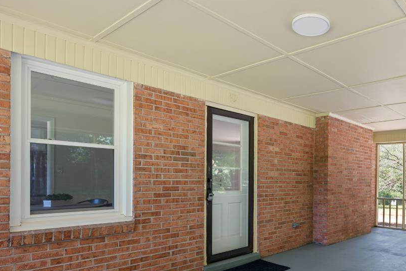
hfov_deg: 64.7
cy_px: 180
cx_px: 310
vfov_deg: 48.7
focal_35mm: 26
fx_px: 293
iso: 400
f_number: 8
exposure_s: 1/6
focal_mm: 14
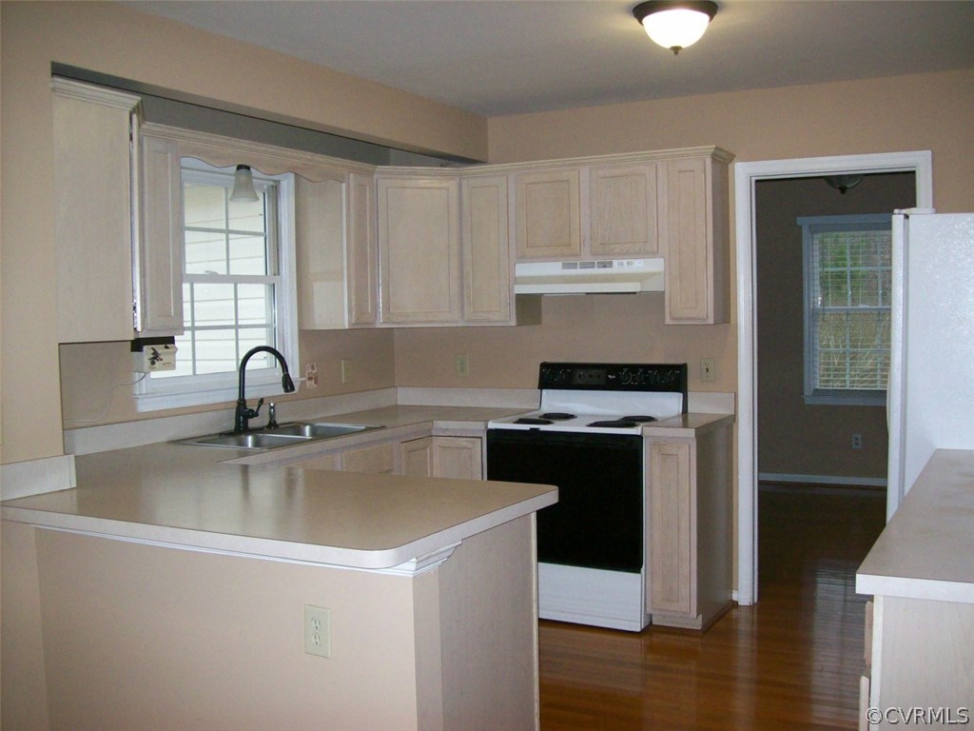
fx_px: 1013
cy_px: 366
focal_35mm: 36
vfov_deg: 39.7
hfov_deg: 51.4
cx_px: 487
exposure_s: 1/64
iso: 200
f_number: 2.7
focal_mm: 6
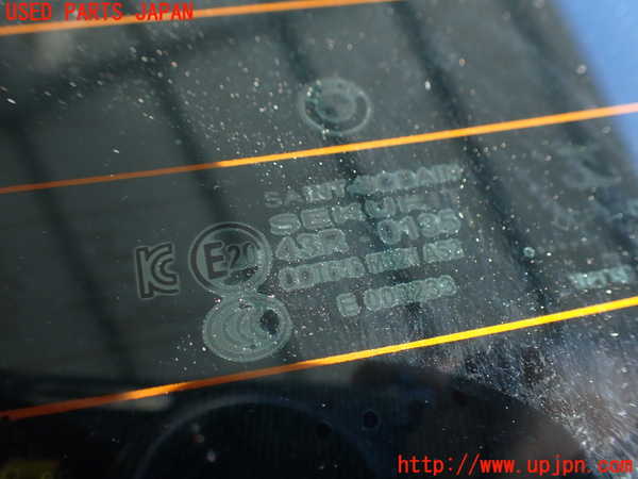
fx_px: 553
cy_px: 240
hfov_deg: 60.0
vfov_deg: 46.8
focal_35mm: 30
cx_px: 319
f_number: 2.3
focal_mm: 5.4
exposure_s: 1/125
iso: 160
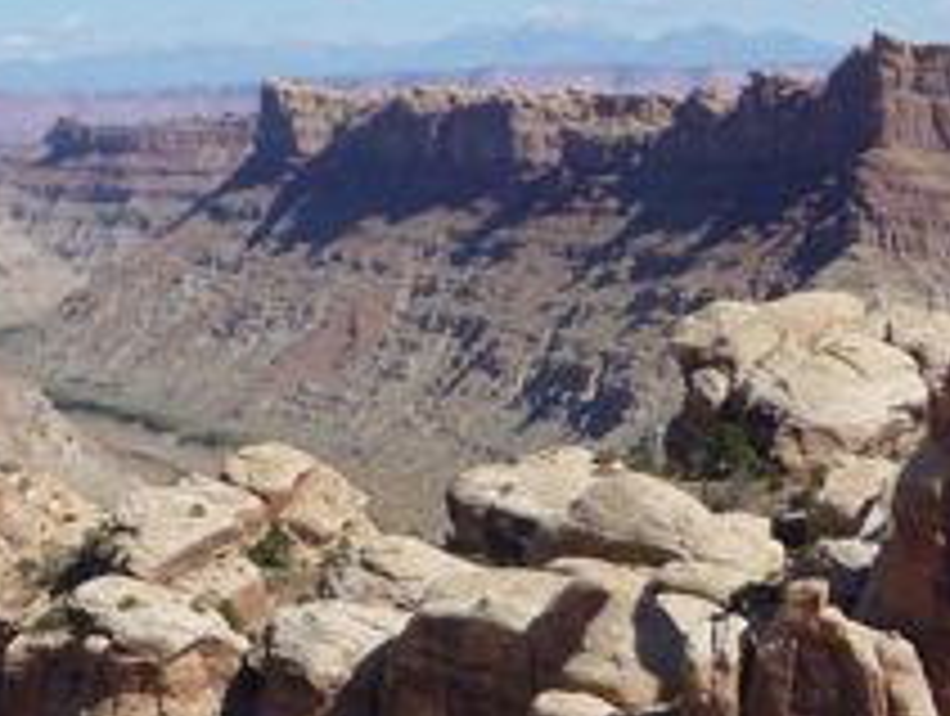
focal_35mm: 109
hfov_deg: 18.0
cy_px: 545
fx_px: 2997
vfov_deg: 13.6
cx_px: 311
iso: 80
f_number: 3.9
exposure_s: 1/640
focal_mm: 6.4
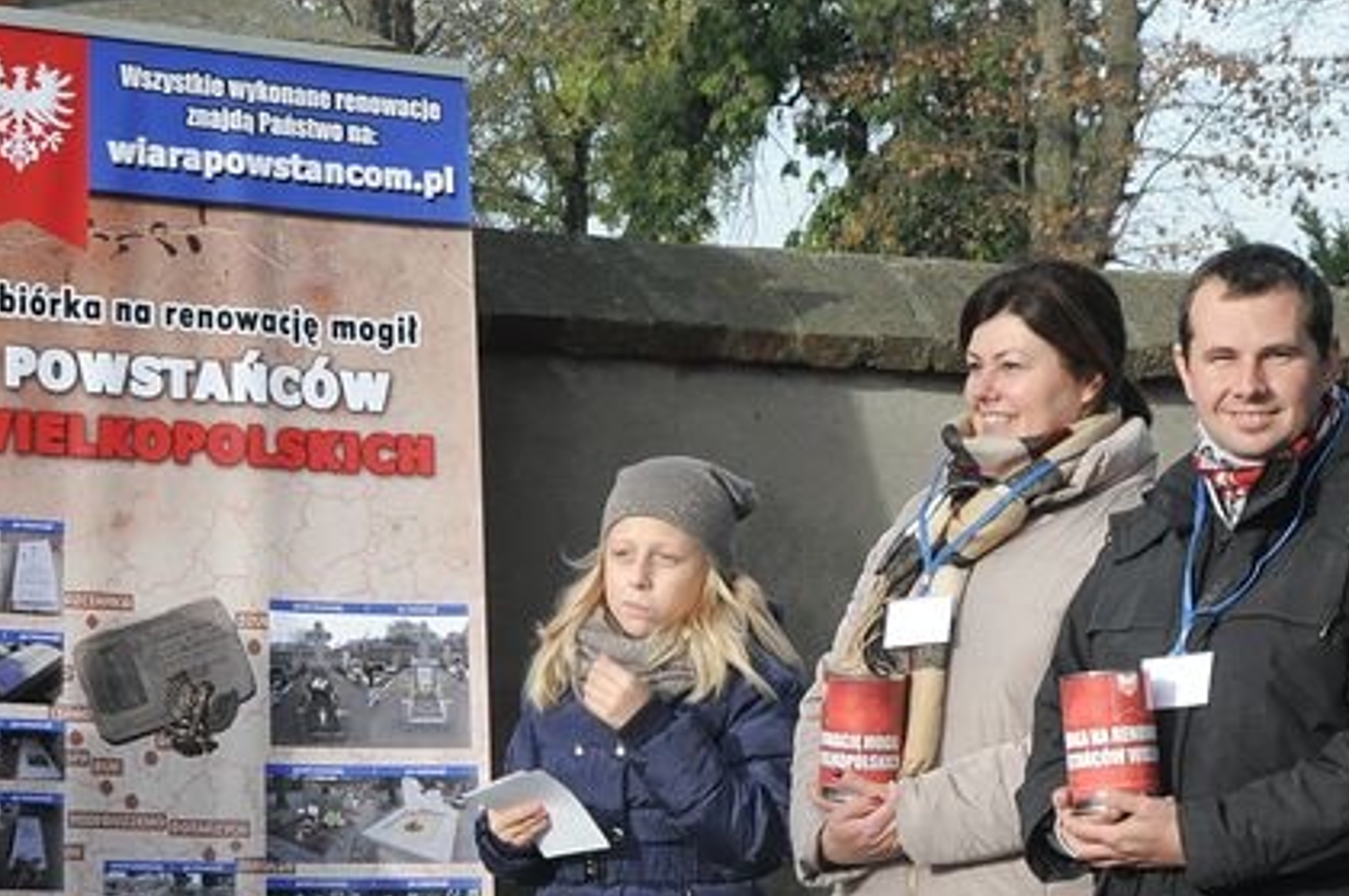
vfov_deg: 8.6
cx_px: 780
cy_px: 894
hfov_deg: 13.0
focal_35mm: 158
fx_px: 5914
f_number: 11
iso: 800
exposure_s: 1/500
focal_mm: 52
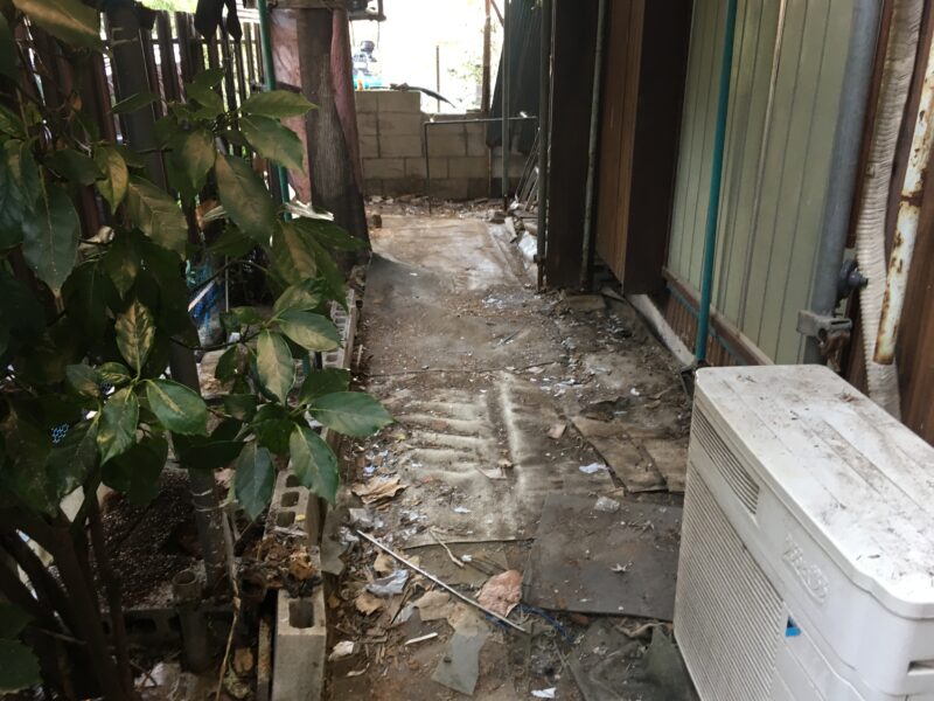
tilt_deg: -21.1
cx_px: 467
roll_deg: +1.1
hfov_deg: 61.7
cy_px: 350
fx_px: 782
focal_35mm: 29
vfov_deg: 48.2
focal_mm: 4.15
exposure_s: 1/30
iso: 80
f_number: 2.2
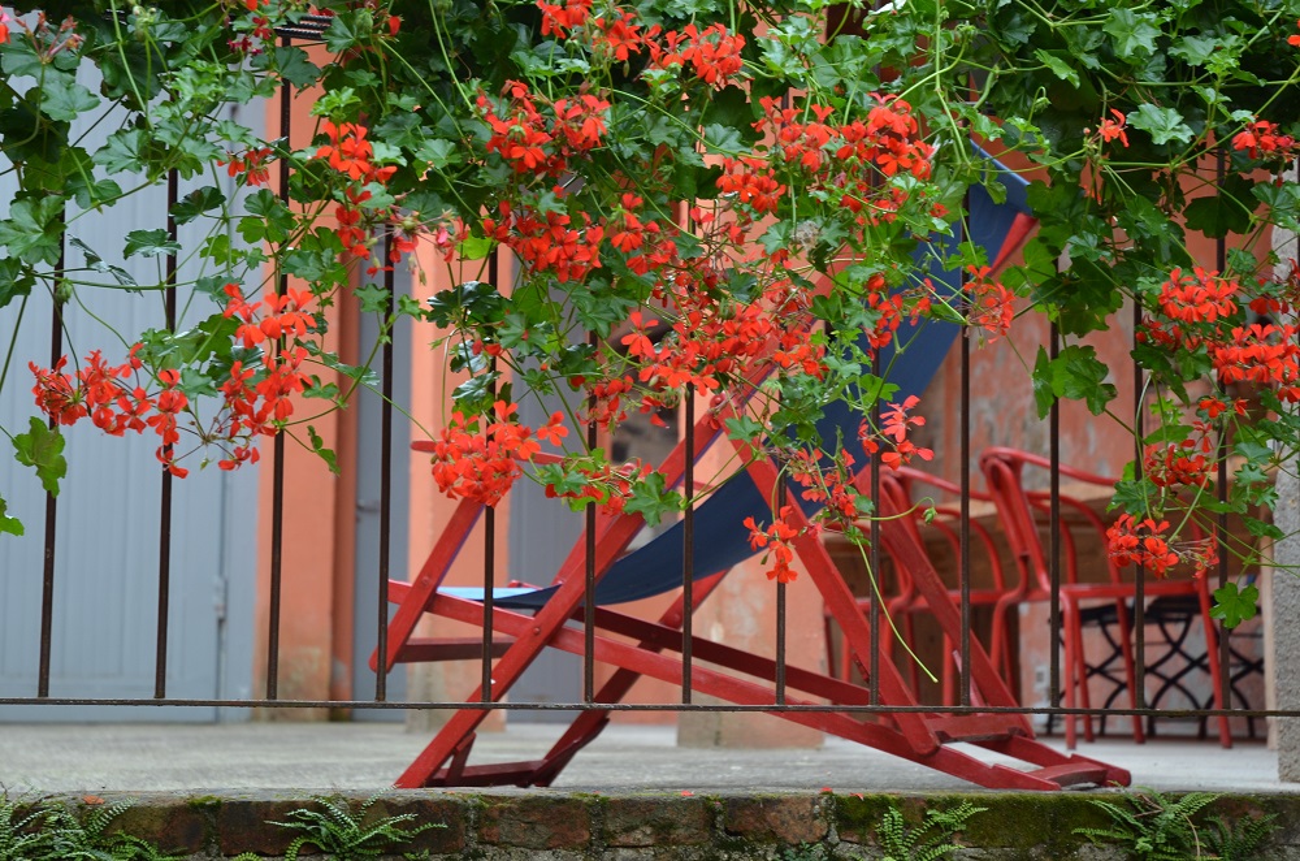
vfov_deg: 18.1
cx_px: 650
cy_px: 430
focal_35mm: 75
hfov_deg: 27.0
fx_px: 2702
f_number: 4.5
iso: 400
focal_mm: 50
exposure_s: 1/60
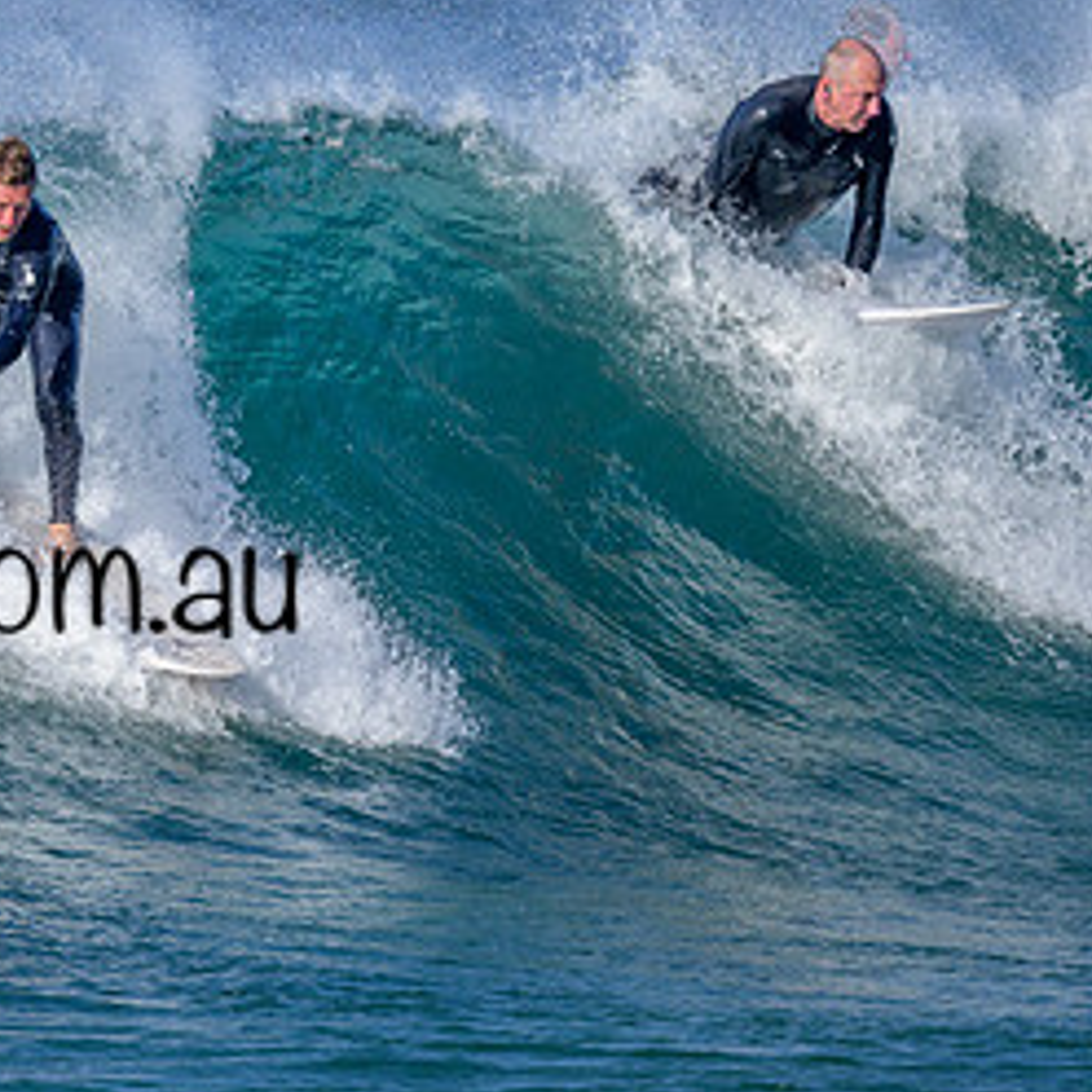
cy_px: 503
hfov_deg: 0.9
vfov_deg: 0.9
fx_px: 66705
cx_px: 25
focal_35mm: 1869
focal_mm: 800
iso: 360
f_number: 6.3
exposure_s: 1/2000
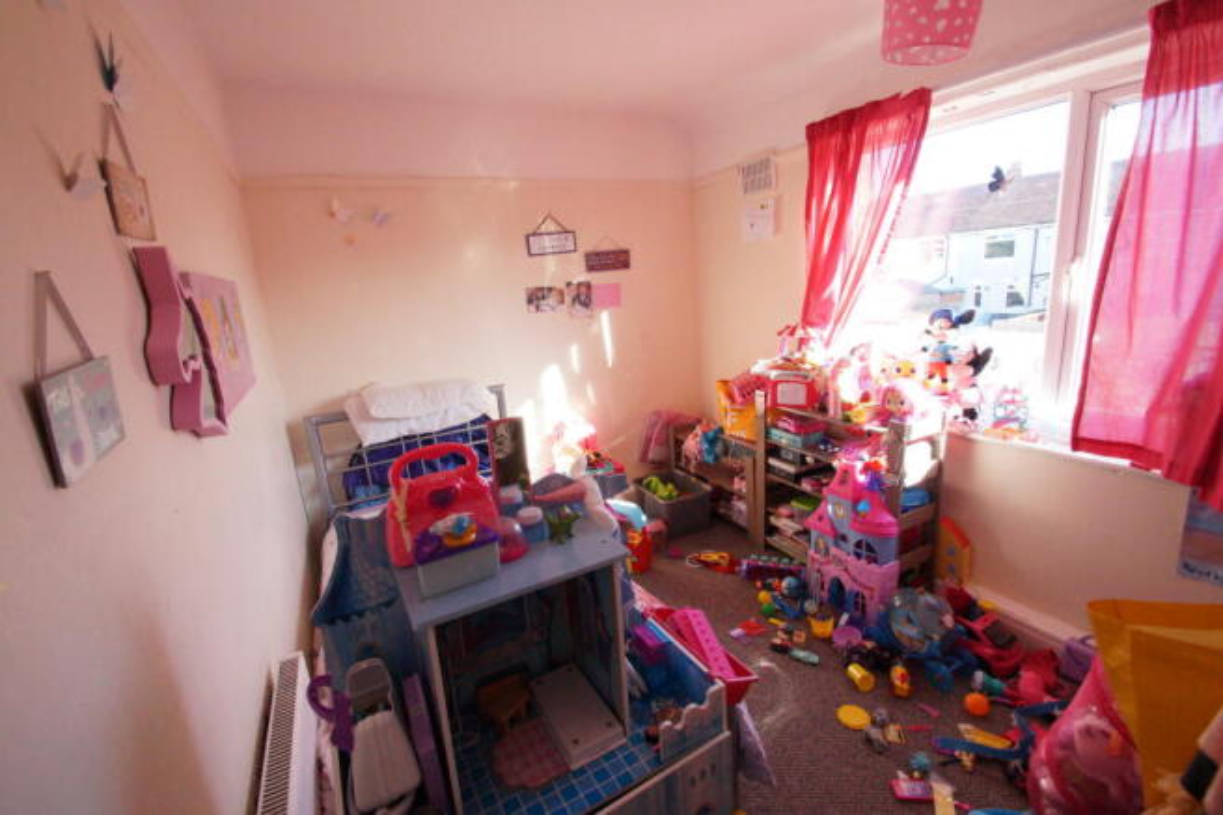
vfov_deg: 77.3
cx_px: 612
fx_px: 509
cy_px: 408
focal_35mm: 15
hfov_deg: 100.4
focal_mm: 10
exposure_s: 1/250
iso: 3200
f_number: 8
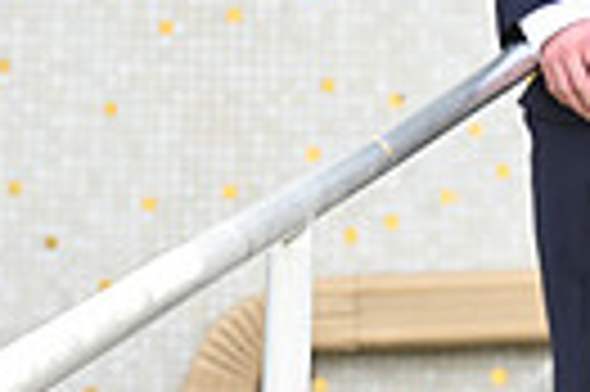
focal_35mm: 380
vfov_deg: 3.6
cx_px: 703
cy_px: -230
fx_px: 6220
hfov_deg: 5.4
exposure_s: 1/200
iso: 250
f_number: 6.3
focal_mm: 86
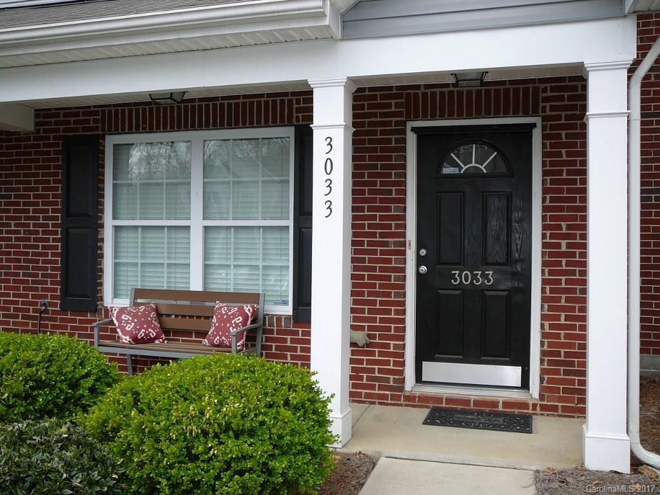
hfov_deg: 52.6
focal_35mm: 35
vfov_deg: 40.7
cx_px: 330
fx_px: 667
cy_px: 248
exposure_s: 1/400
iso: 80
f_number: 2.8
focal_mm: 5.2
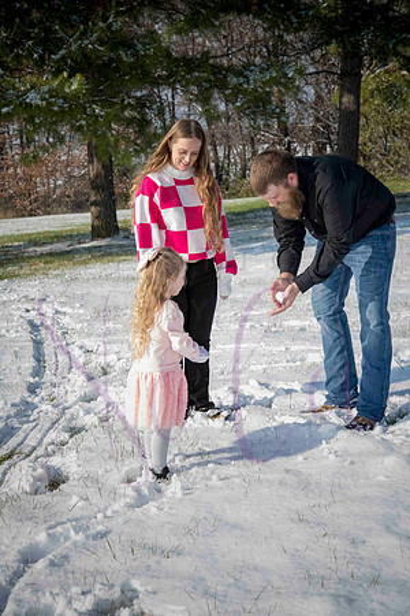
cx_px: 205
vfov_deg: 28.8
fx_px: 1196
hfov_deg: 19.5
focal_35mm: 70
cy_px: 308
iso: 800
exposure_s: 1/800
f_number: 10
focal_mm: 70
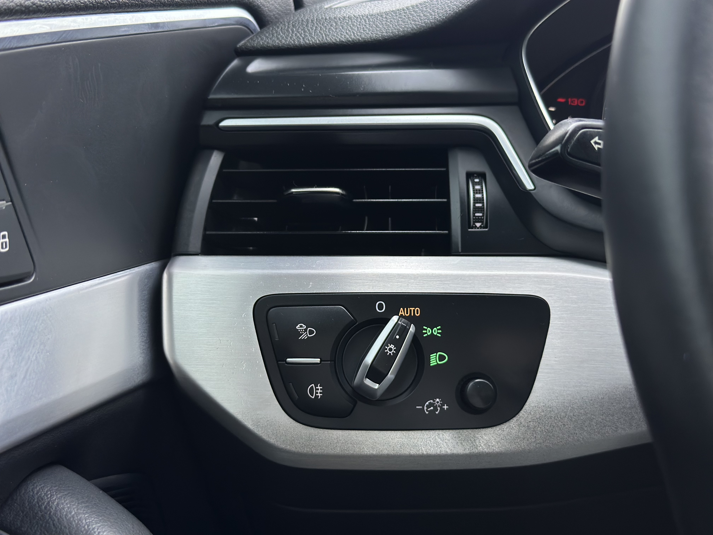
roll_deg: -0.2
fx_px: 989
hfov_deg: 39.7
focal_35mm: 48
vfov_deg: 30.3
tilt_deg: -10.2
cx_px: 356
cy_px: 268
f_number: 1.78
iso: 100
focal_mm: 6.86
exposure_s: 1/50
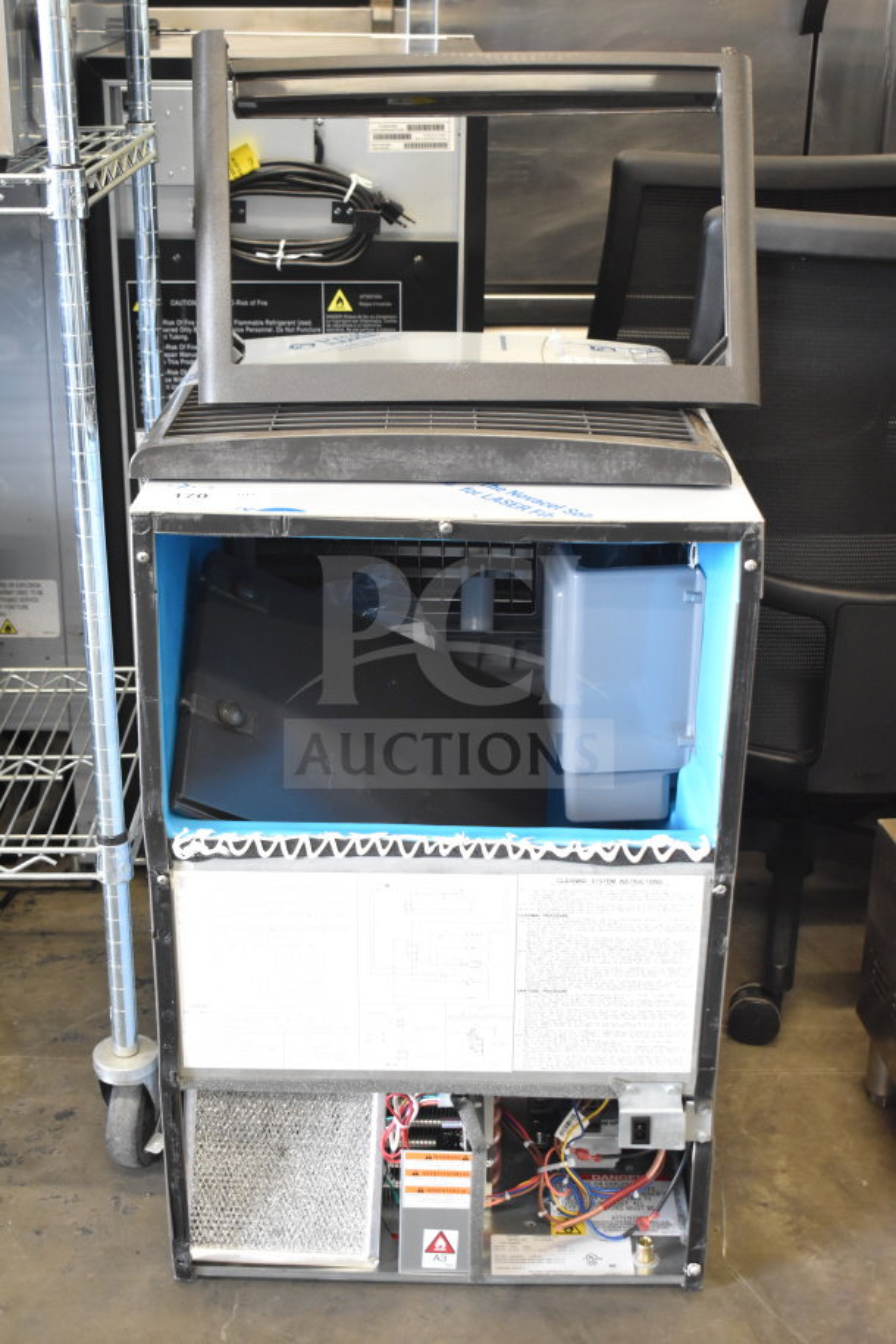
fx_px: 1736
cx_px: 448
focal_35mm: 46
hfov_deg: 28.9
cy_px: 672
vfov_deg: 42.3
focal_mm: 31
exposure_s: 1/50
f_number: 4.2
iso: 2000
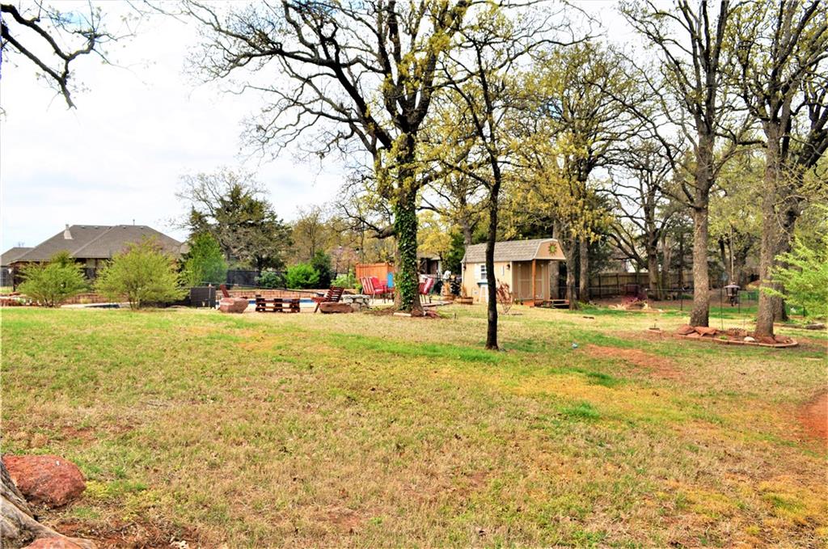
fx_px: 620
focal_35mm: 27
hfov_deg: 67.5
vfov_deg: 47.8
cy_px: 274
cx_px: 414
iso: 200
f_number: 13
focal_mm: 18
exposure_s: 1/200
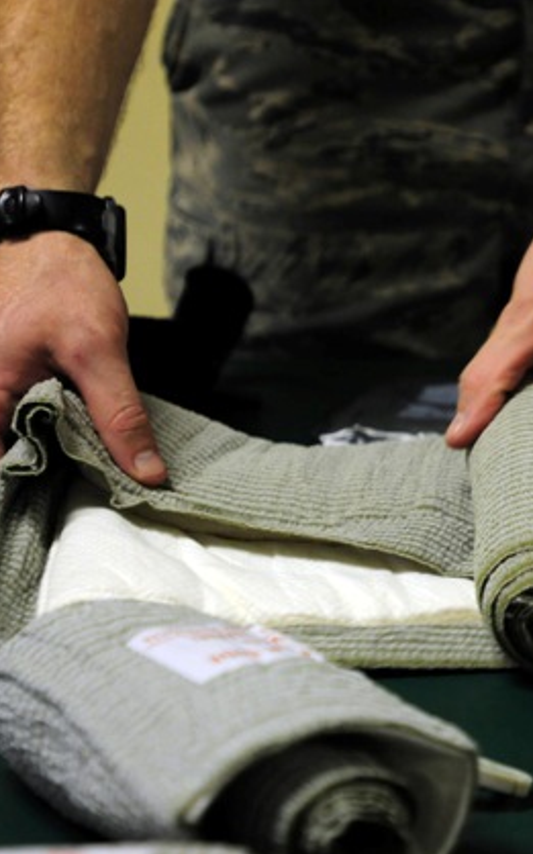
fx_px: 1902
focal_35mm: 82
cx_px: 572
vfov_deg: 25.3
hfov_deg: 15.6
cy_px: 432
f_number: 2.8
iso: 800
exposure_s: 1/50
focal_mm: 35
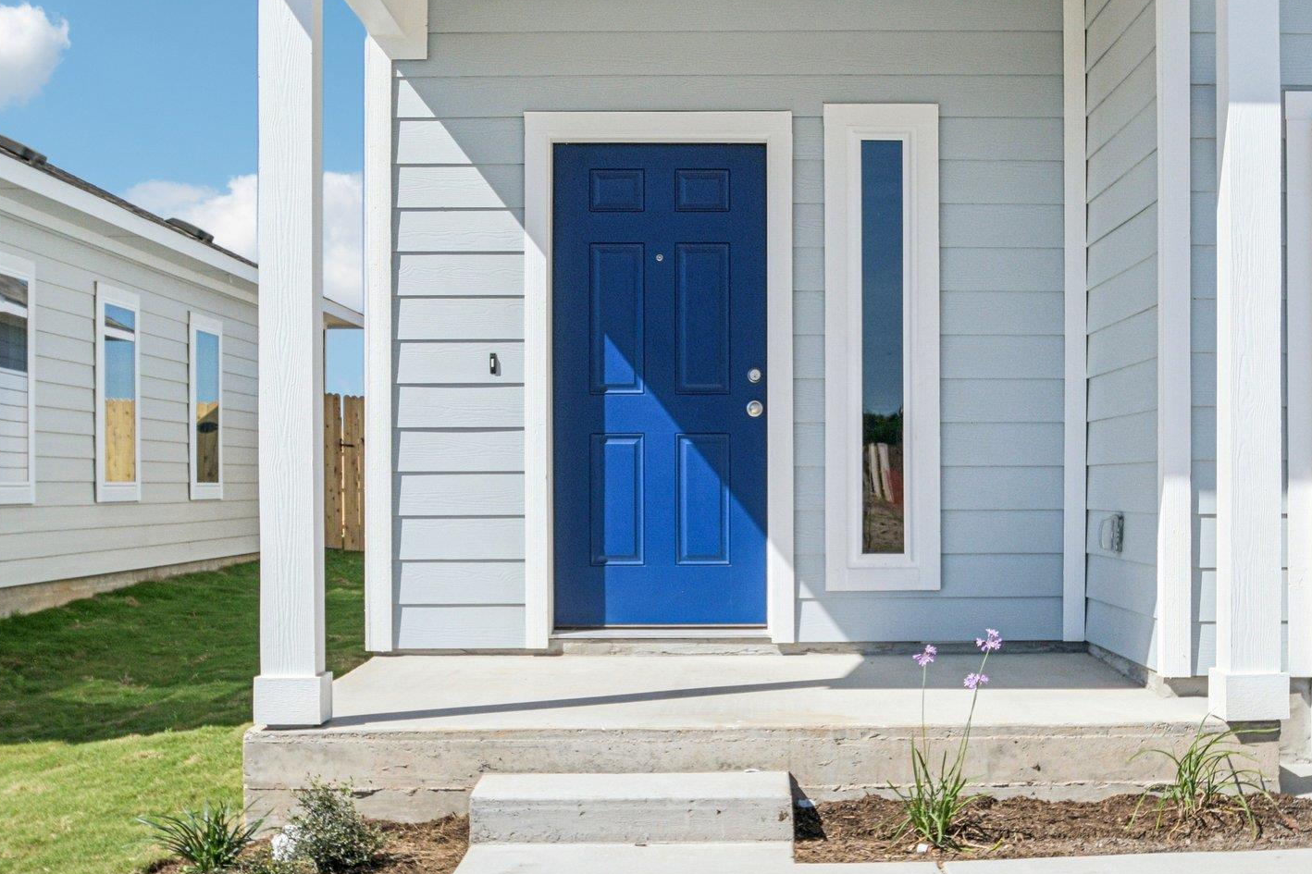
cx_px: 786
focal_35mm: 52
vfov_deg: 26.0
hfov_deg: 38.0
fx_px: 1895
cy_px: 443
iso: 400
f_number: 8
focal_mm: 24
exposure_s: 1/1000
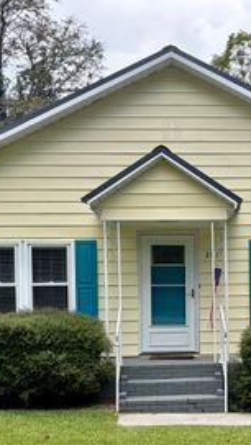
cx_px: 231
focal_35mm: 52
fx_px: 615
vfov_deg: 39.4
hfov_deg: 22.4
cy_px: 294
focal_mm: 5.96
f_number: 1.6
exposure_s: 1/1175
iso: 64
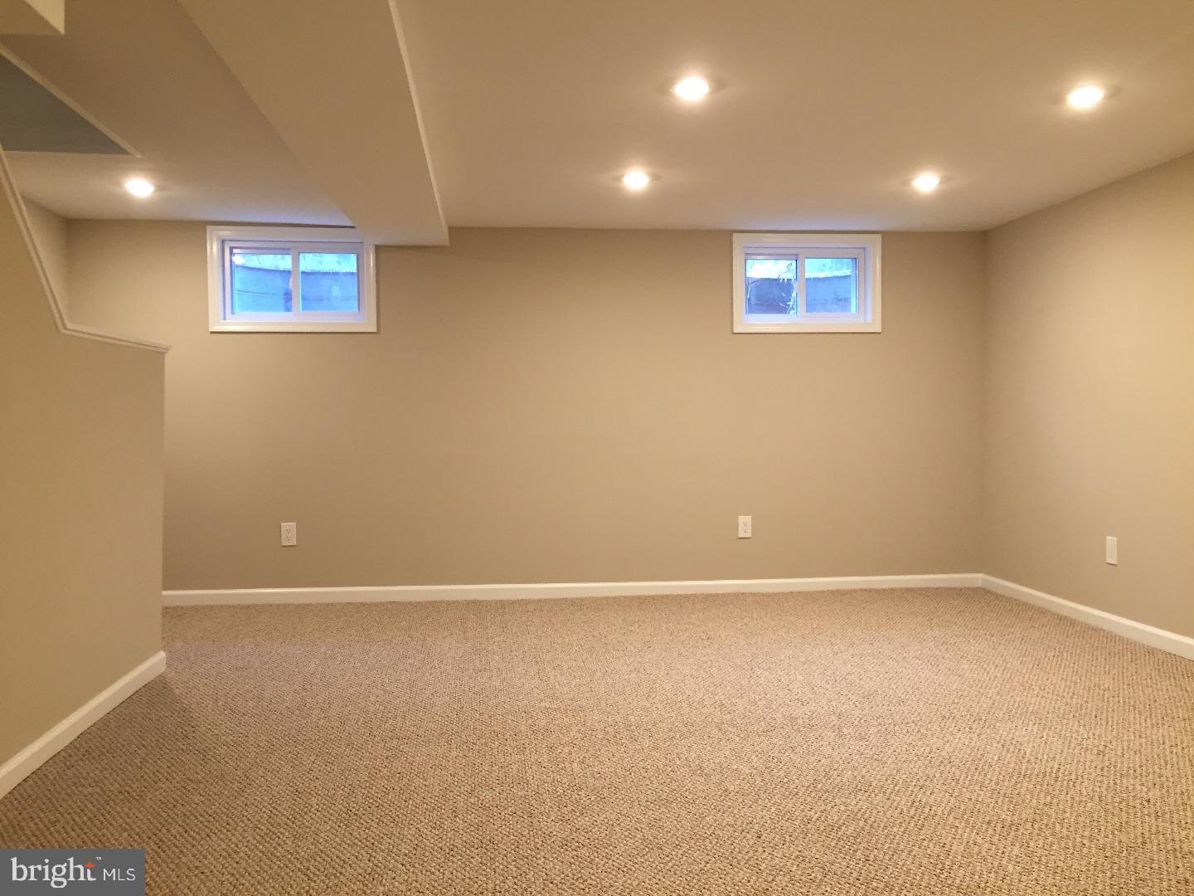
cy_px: 448
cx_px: 597
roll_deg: +0.1
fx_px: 1000
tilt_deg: -1.1
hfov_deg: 61.7
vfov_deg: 48.2
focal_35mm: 29
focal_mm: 4.15
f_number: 2.2
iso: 100
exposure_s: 1/30
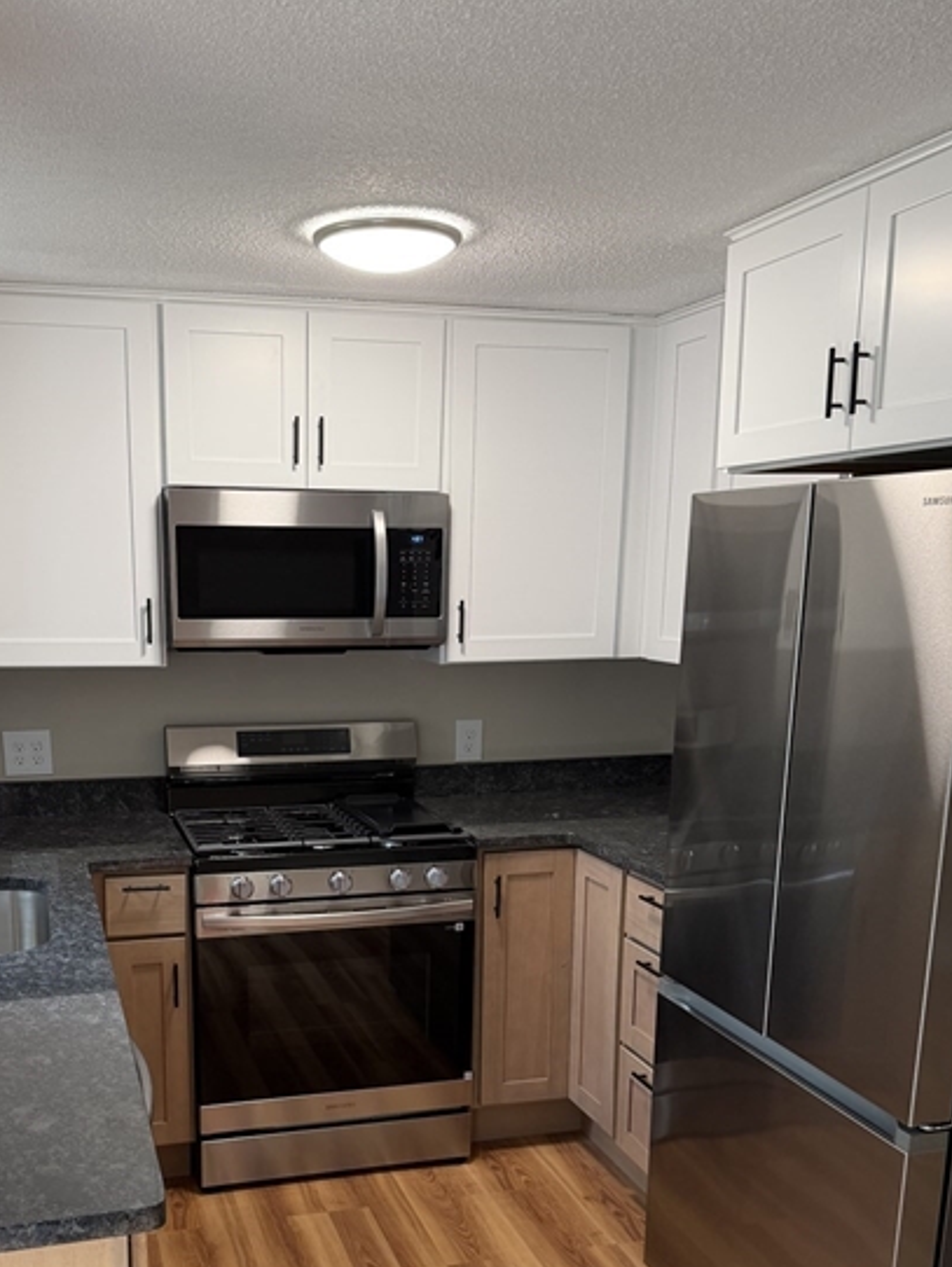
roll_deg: +1.3
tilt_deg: -12.8
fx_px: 1246
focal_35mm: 34
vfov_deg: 52.8
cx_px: 342
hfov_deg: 41.4
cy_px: 853
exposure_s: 1/89
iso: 200
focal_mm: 6.76
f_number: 1.78
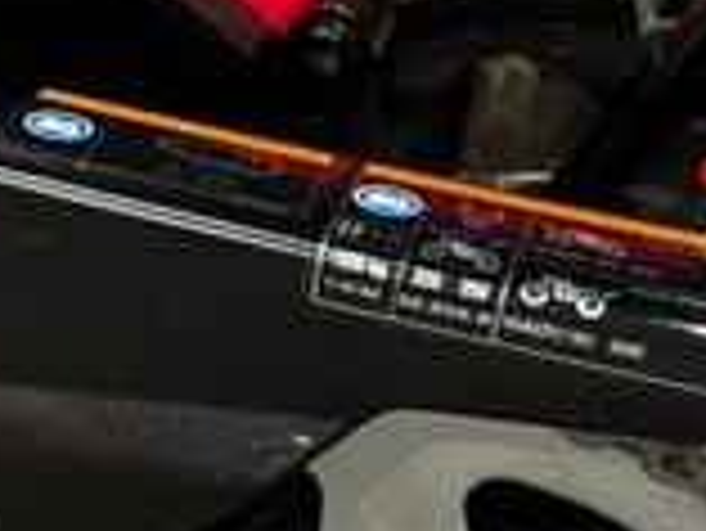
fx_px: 2000
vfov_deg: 14.3
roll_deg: -1.8
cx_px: 288
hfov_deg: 20.0
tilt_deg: -33.4
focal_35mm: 98
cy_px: 760
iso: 1000
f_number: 1.78
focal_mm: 6.76
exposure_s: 1/33
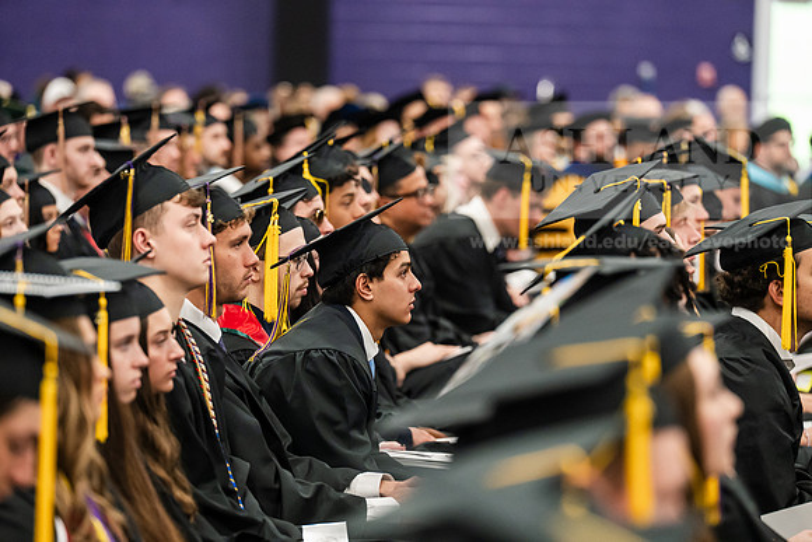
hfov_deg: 10.3
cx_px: 406
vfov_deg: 6.9
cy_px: 271
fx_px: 4512
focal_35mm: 200
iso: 5000
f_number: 4
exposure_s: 1/200
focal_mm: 200
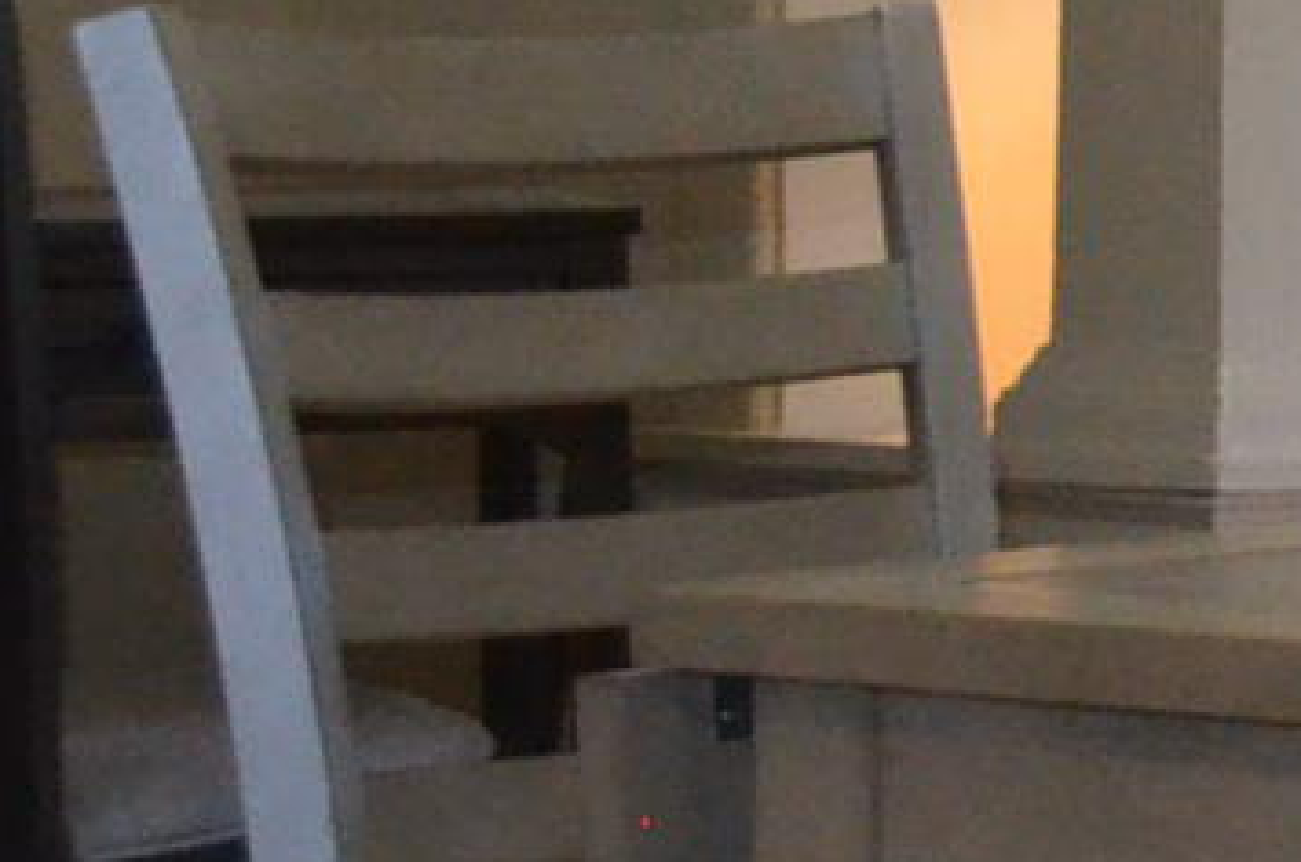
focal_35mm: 187
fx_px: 6746
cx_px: 2803
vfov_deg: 7.2
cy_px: -413
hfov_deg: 10.0
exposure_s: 1/60
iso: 2800
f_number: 3.5
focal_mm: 18
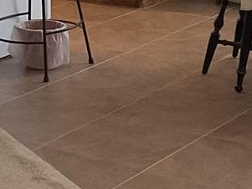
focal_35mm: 154
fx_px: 1122
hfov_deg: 12.8
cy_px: -12
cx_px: 44
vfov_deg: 9.6
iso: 64
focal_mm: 3
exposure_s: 1/120
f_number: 1.8
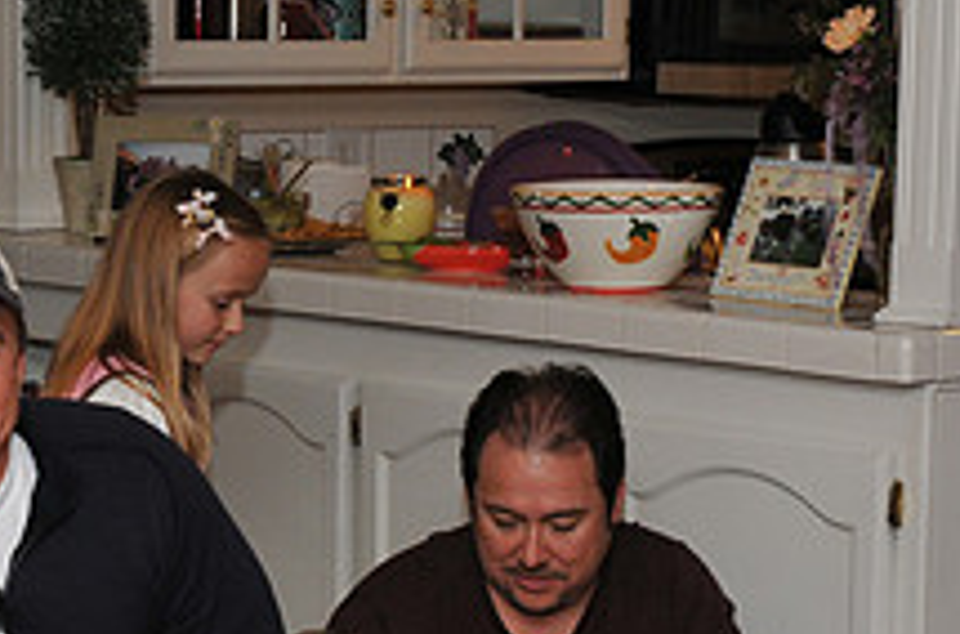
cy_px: 551
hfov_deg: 13.4
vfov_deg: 8.8
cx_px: 371
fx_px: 4095
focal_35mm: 154
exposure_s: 1/80
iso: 400
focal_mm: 38
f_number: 8
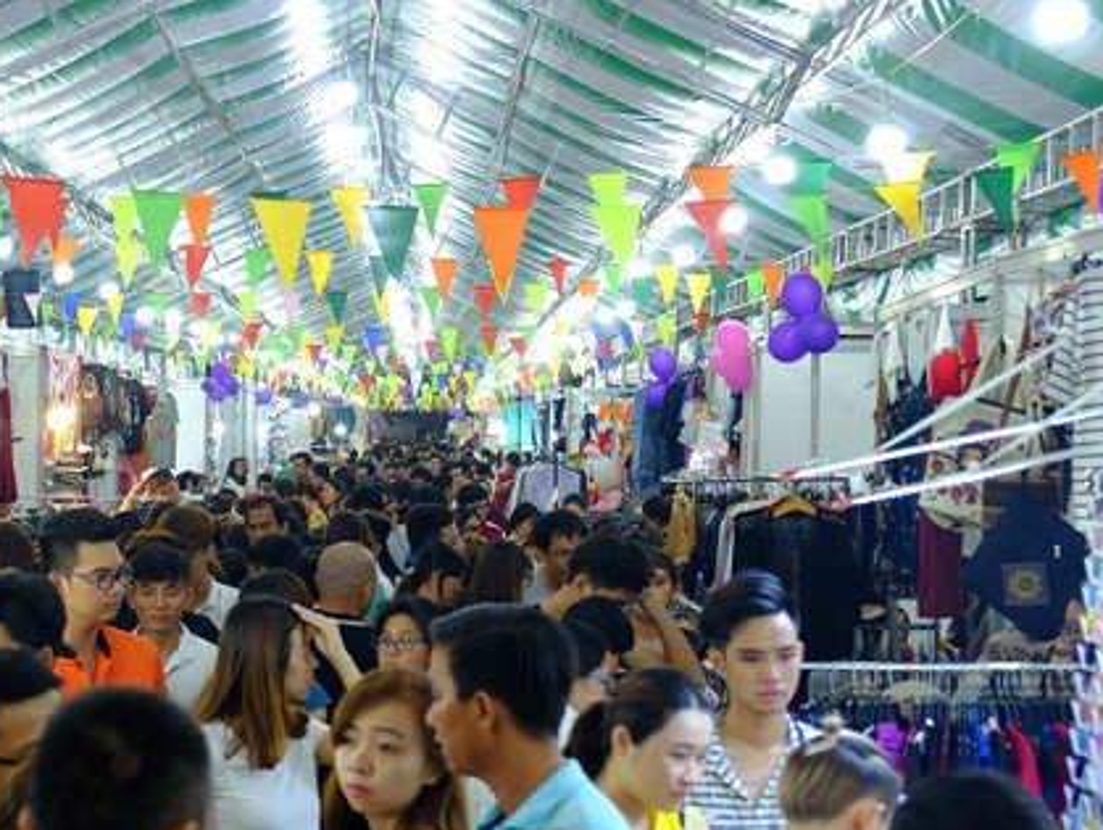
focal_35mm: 73
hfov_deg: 26.3
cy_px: 526
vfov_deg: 20.2
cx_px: 276
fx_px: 2328
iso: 2000
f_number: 4.3
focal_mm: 32.6
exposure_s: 1/80
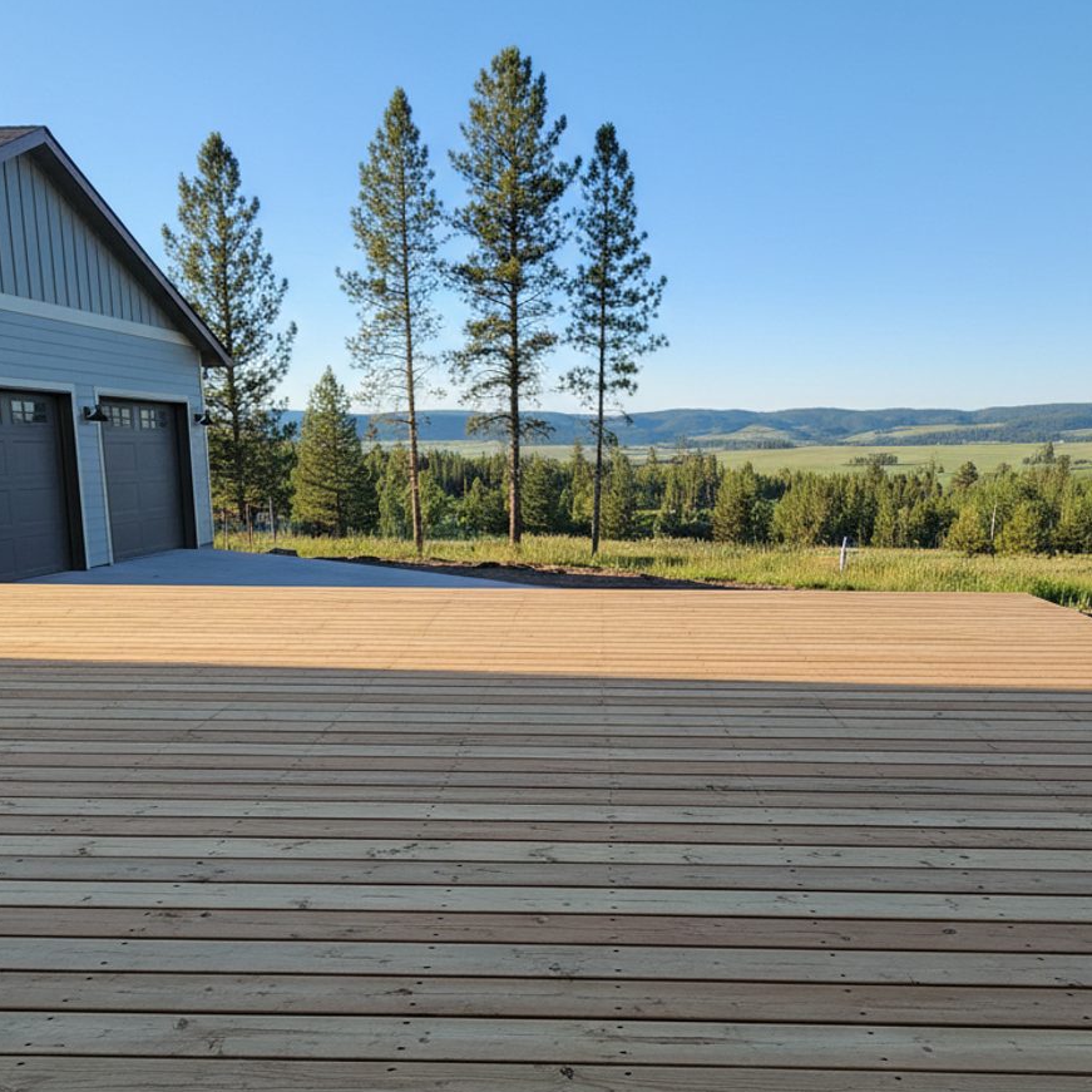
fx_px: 999
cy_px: 707
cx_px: 537
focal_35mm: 28
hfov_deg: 57.3
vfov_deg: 56.3
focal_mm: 6.4
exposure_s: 1/240
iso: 1054
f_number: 1.8
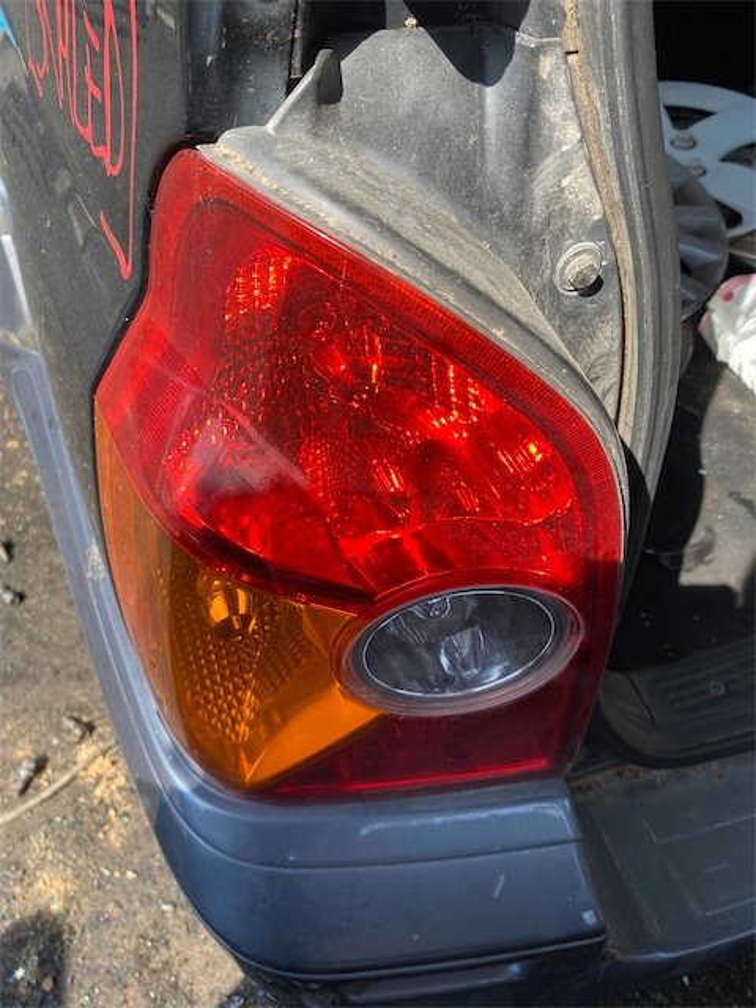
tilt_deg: -48.2
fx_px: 757
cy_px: 504
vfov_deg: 67.3
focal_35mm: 26
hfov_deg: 53.1
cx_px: 378
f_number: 1.8
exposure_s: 1/398
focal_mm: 4.25
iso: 32
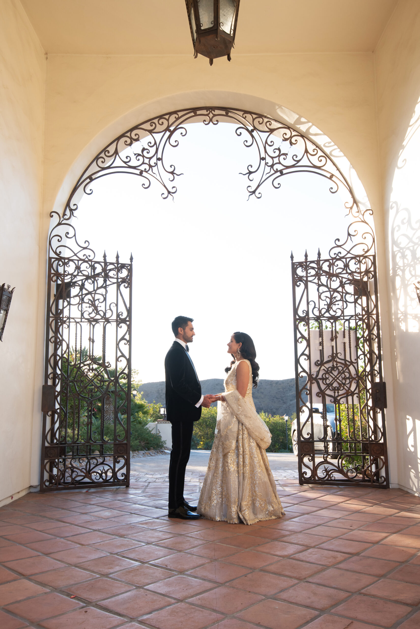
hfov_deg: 42.4
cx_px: 210
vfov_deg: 60.3
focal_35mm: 31
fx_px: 542
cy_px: 314
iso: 400
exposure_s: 1/250
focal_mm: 31
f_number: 7.1
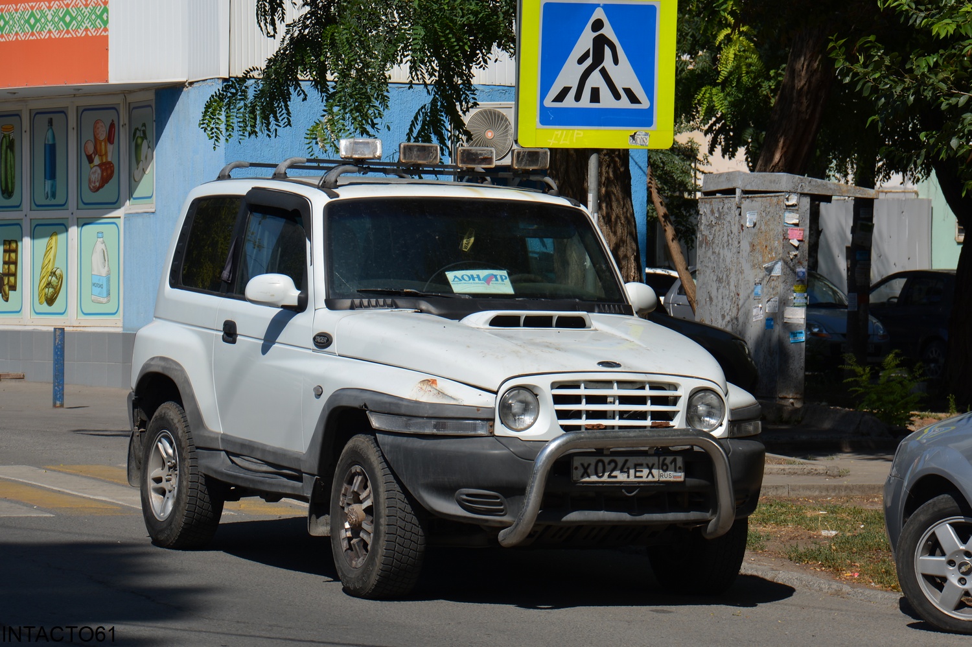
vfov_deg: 10.1
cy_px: 324
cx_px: 486
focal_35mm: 135
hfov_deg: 15.2
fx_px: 3642
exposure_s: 1/320
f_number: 9
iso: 100
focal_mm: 90
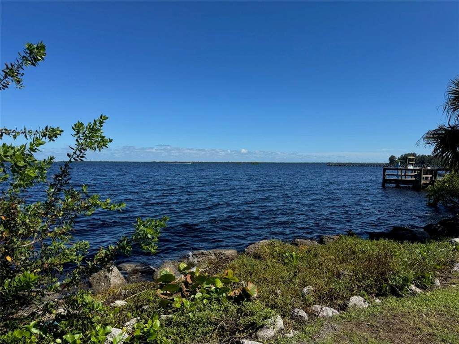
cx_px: 230
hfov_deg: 71.6
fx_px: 318
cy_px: 172
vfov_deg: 56.8
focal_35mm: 24
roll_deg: -1.3
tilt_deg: -1.9
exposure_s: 1/5348
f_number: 1.78
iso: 80
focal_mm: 6.76
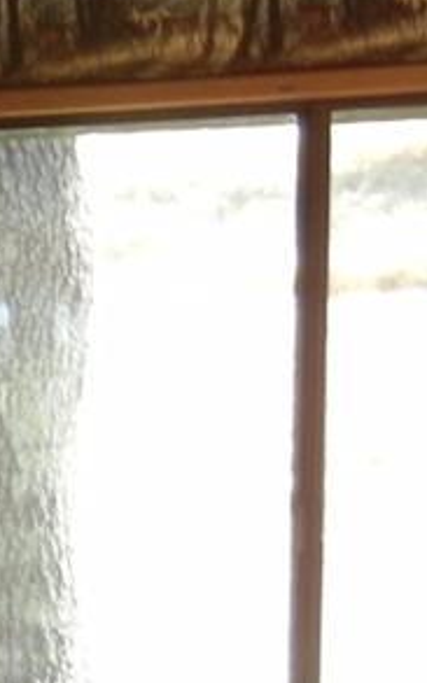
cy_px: 755
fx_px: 3036
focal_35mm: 163
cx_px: -768
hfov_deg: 7.3
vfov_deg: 12.6
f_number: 3.5
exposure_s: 1/90.3
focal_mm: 5.4
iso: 160
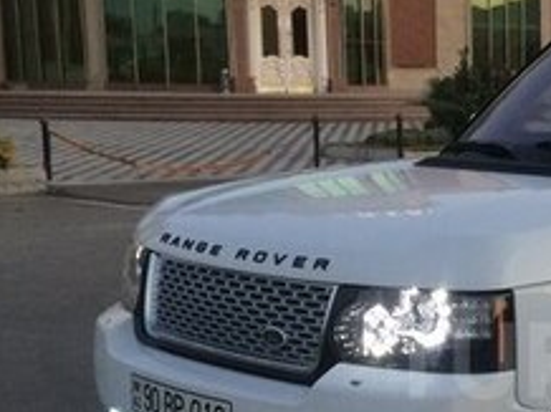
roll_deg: +0.7
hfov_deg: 20.9
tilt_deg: -11.0
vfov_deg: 16.6
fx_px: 1399
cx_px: 647
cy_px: 360
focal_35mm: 88
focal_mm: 4.15
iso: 125
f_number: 2.2
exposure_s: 1/33
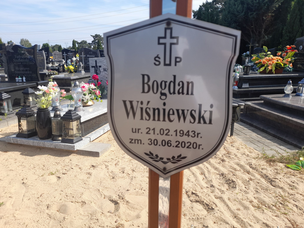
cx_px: 152
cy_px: 114
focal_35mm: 25
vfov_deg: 54.9
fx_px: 220
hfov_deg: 69.4
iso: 20
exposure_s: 1/506
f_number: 2
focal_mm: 4.6
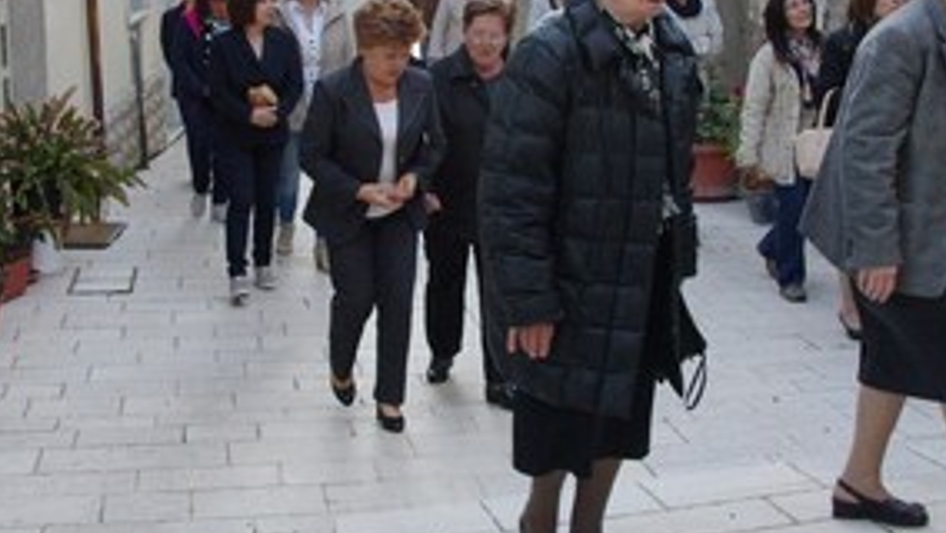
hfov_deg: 29.3
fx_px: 1807
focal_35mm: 72
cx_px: 486
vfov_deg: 16.7
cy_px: 172
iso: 2500
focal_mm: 26
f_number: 8
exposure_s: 1/200
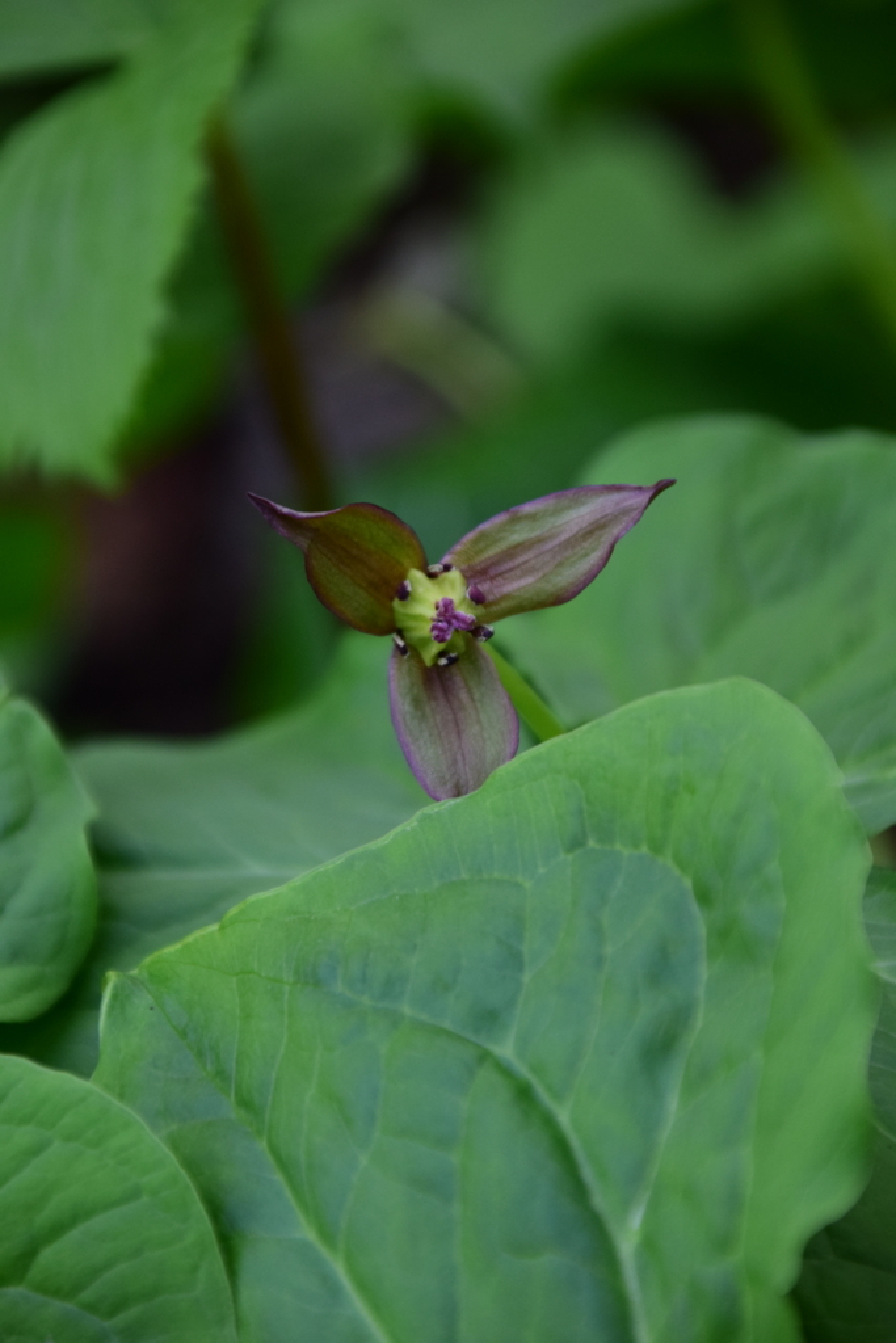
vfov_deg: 6.9
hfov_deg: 4.6
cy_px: 672
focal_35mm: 300
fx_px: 11195
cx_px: 448
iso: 800
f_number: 7.1
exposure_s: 1/320
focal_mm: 200
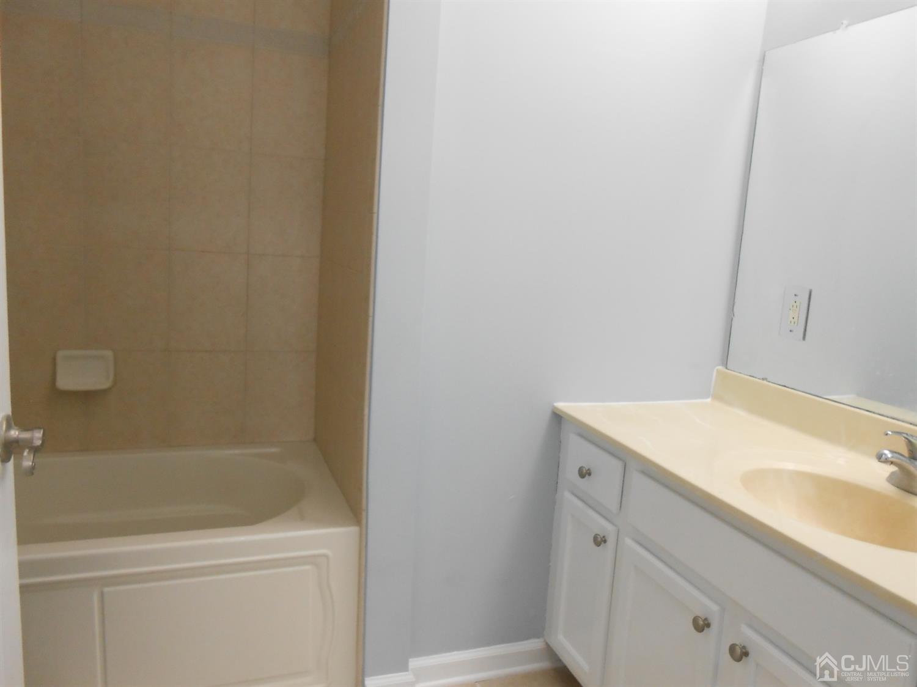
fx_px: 689
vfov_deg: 53.0
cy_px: 344
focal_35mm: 26
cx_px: 458
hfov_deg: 67.3
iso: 250
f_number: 3.5
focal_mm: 4.6
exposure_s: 1/30
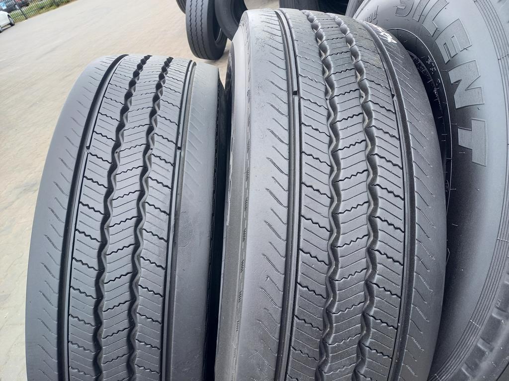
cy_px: 190
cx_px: 254
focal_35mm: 25
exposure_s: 1/100
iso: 50
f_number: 1.8
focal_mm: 4.65
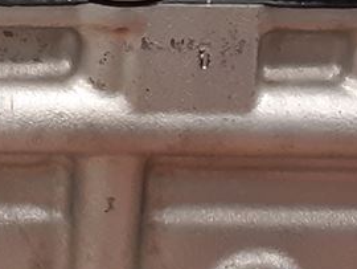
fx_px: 2033
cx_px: -60
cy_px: -52
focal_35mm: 197
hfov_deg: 9.9
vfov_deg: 7.5
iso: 200
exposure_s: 1/50
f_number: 1.7
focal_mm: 3.93
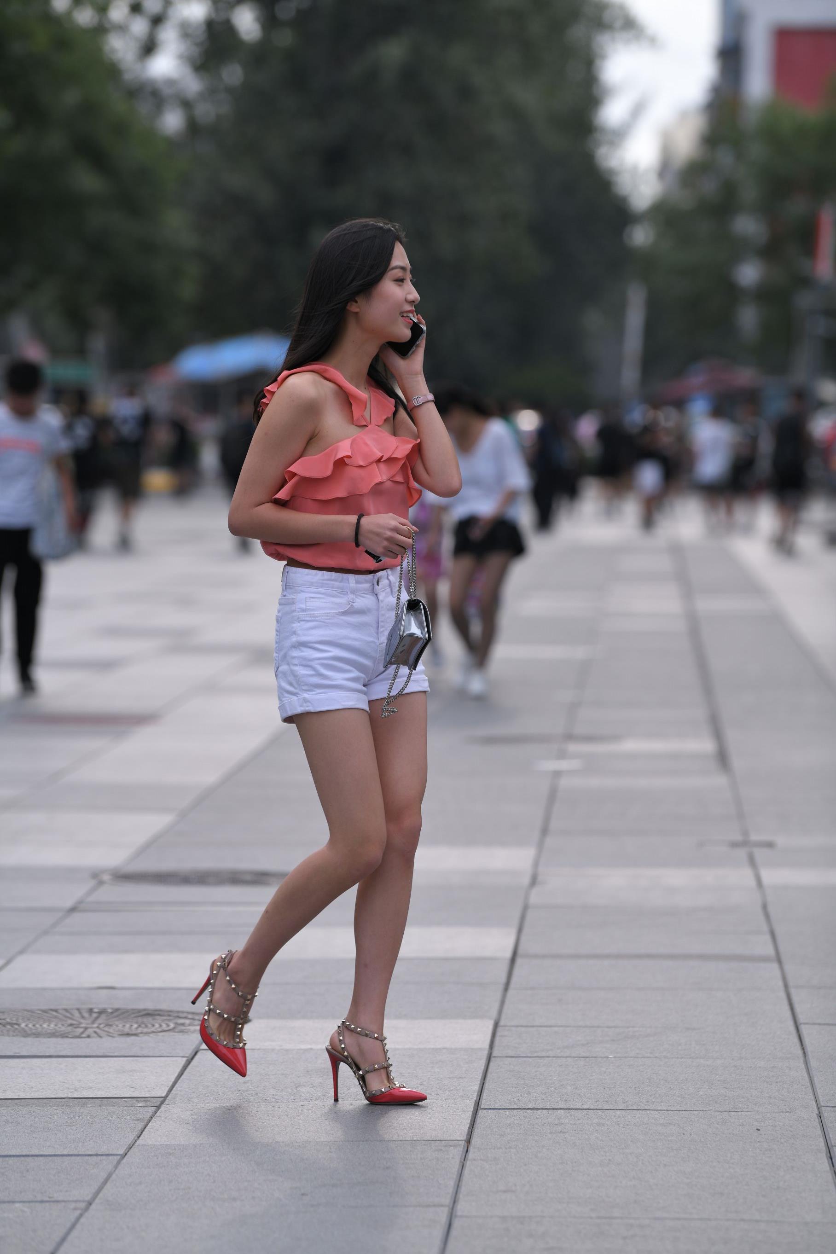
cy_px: 627
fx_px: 5921
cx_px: 418
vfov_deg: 12.1
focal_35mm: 170
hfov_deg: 8.1
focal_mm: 170
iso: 220
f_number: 4
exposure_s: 1/800
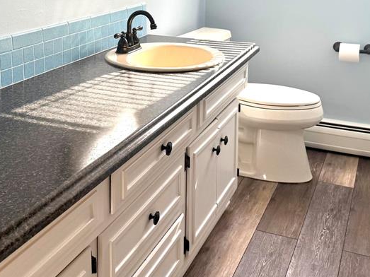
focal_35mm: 47
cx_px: 165
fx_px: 502
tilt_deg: -11.4
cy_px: 33
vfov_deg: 29.7
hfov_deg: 40.4
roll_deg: -0.9
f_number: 1.78
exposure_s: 1/299
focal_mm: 6.76
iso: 100
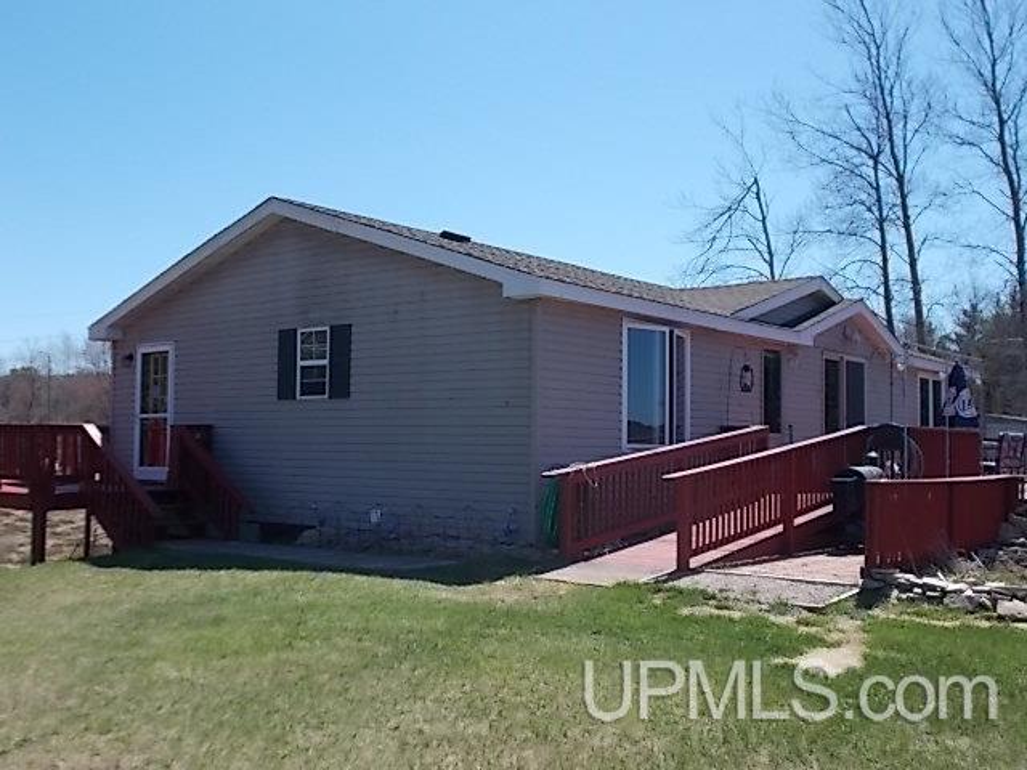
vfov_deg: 36.8
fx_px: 1157
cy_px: 385
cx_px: 514
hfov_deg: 47.9
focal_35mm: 39
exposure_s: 1/100
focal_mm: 6.9
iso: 80
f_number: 9.8
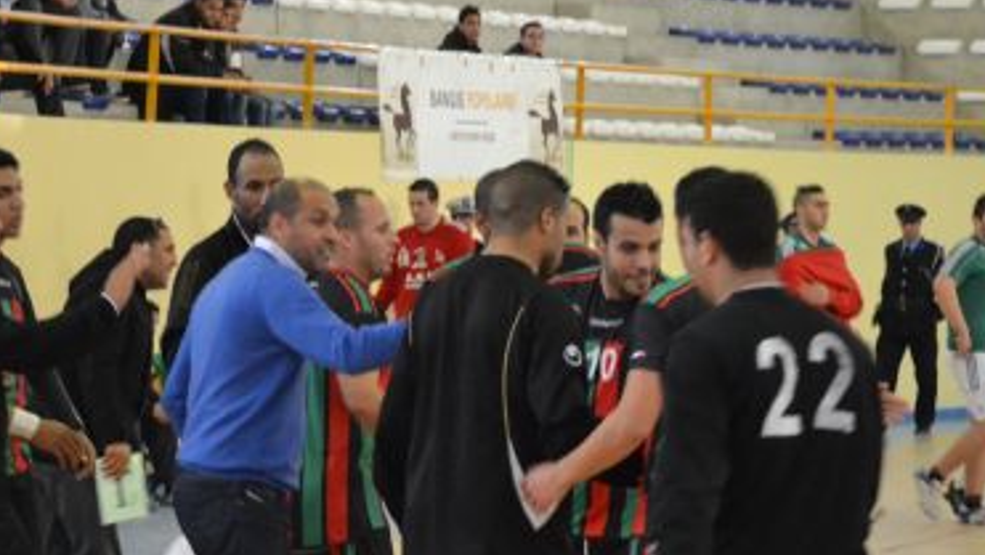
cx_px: 324
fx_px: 5144
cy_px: 392
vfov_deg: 6.2
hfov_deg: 10.9
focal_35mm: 197
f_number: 5.3
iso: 3200
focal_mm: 75
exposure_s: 1/80
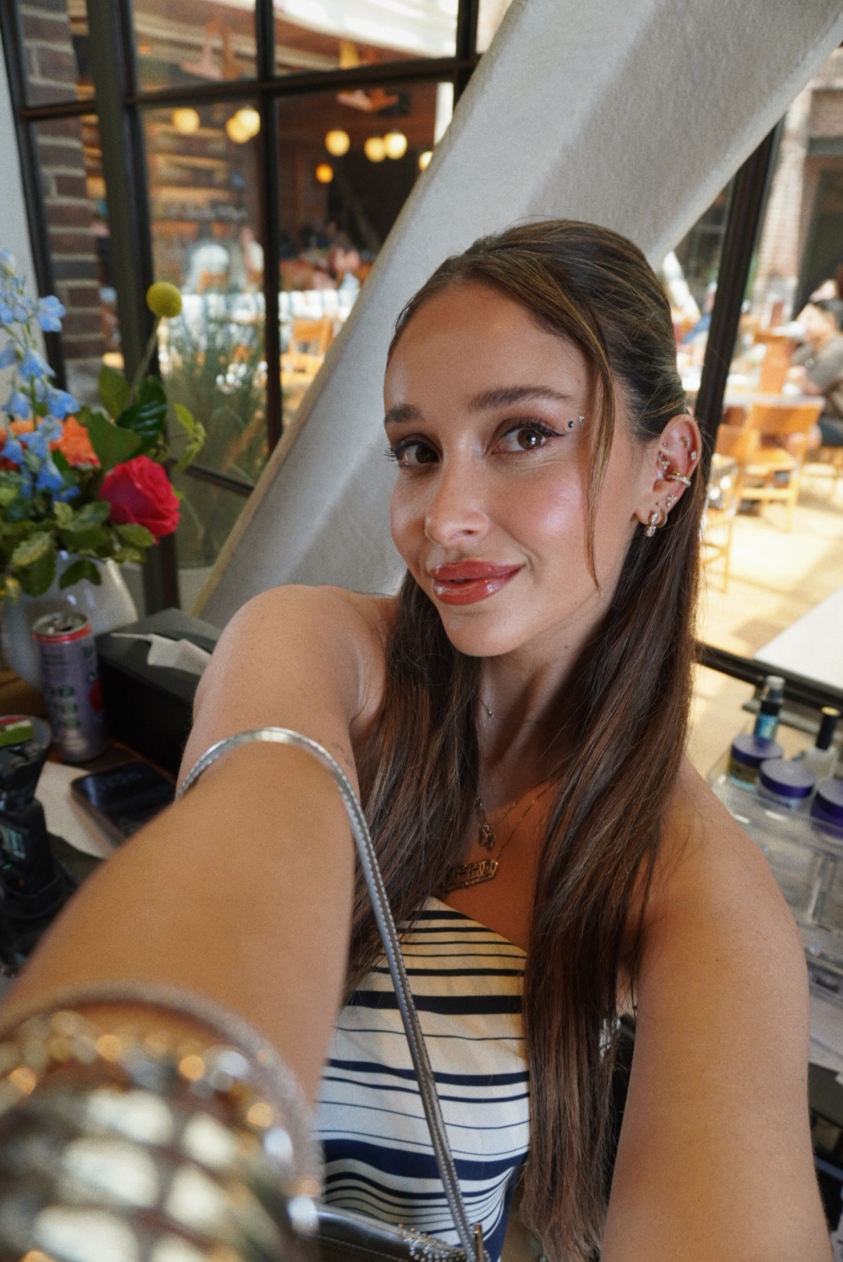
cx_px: 422
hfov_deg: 53.2
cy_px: 631
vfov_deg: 73.7
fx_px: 841
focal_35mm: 24
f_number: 4
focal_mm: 16
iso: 320
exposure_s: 1/160
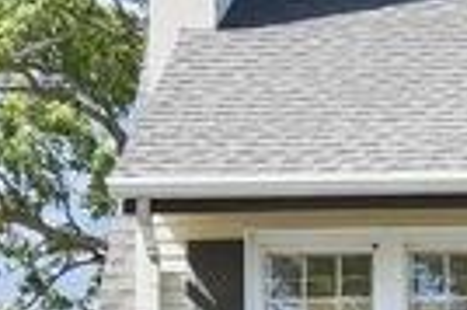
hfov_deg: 8.7
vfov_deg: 5.7
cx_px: 704
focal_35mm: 230
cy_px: 848
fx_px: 2980
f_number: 8
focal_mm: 20
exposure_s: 1/60
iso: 250
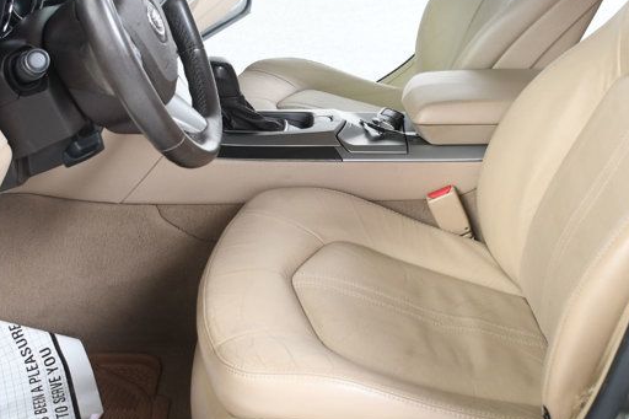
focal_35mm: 54
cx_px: 364
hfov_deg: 36.8
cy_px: 125
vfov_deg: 24.9
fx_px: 943
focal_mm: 18
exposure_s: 1/160
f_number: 3.5
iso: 100
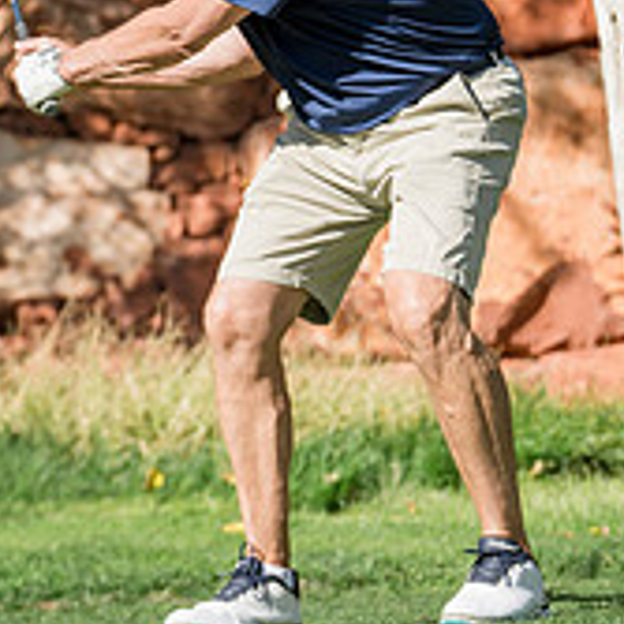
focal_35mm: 224
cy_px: 22
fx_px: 4568
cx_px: 288
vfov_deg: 7.8
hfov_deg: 7.8
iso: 250
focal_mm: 98
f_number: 2.8
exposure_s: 1/3200
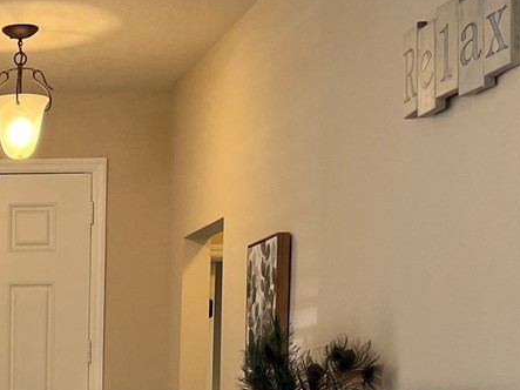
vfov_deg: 15.0
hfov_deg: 19.4
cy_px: 502
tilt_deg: -5.5
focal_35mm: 94
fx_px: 1412
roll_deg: +0.5
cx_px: -133
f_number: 1.5
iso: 100
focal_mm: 5.7
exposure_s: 1/120
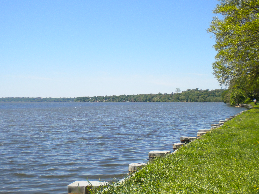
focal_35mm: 50
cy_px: 103
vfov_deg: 29.1
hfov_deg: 38.2
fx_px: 374
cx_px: 134
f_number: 4.6
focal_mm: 6.3
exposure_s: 1/557
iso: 80
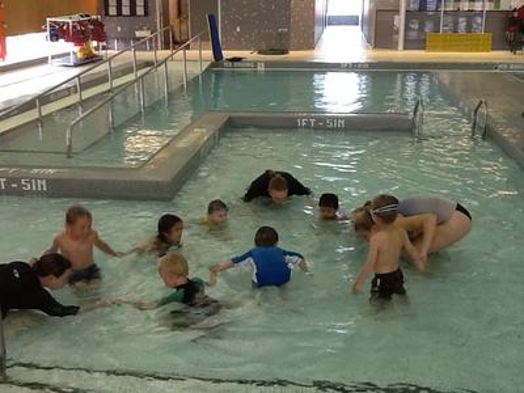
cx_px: 262
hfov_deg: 42.9
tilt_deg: -17.6
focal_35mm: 44
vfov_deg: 32.9
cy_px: 196
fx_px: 666
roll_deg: +1.5
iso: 100
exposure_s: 1/30
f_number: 2.4
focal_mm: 2.03
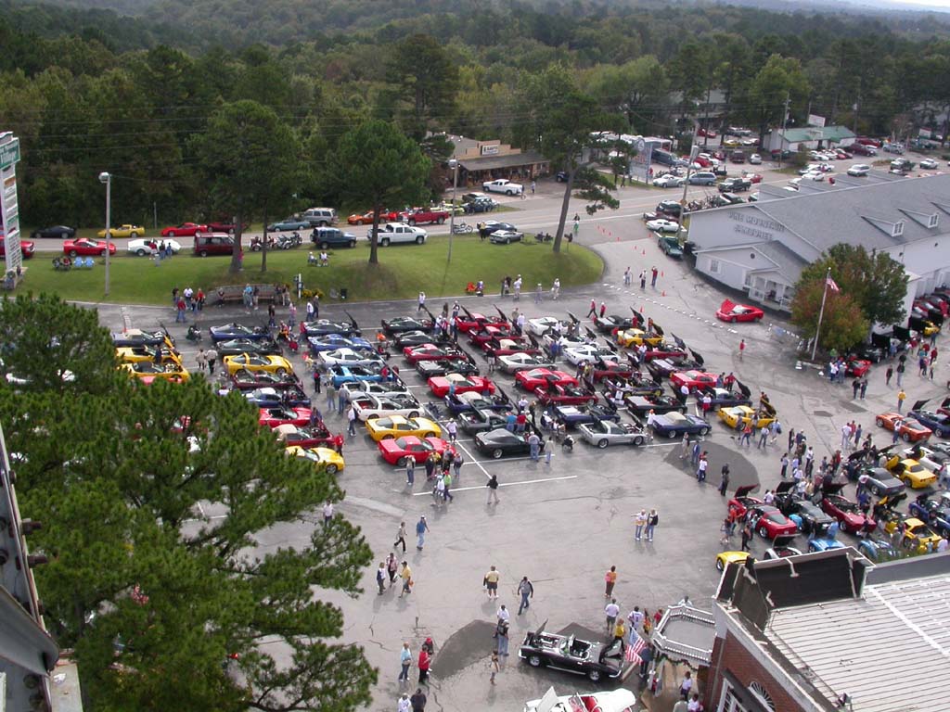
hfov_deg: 49.0
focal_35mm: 38
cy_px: 356
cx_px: 475
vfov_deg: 37.7
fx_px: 1043
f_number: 6
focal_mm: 7.85
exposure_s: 1/312
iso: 100
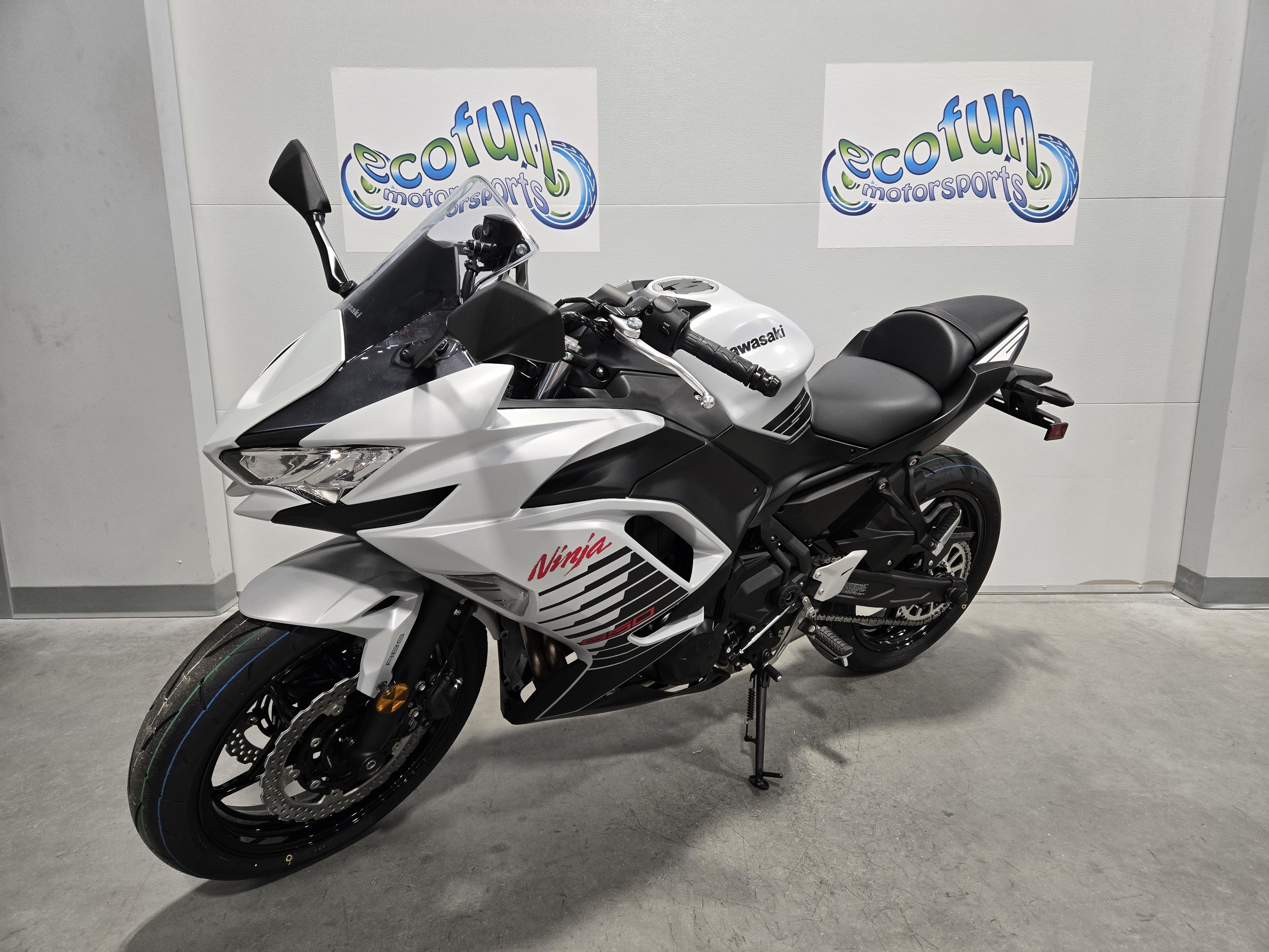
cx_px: 634
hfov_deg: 73.9
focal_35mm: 23
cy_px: 476
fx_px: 843
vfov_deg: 58.9
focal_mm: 5.4
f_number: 1.8
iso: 320
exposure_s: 1/120
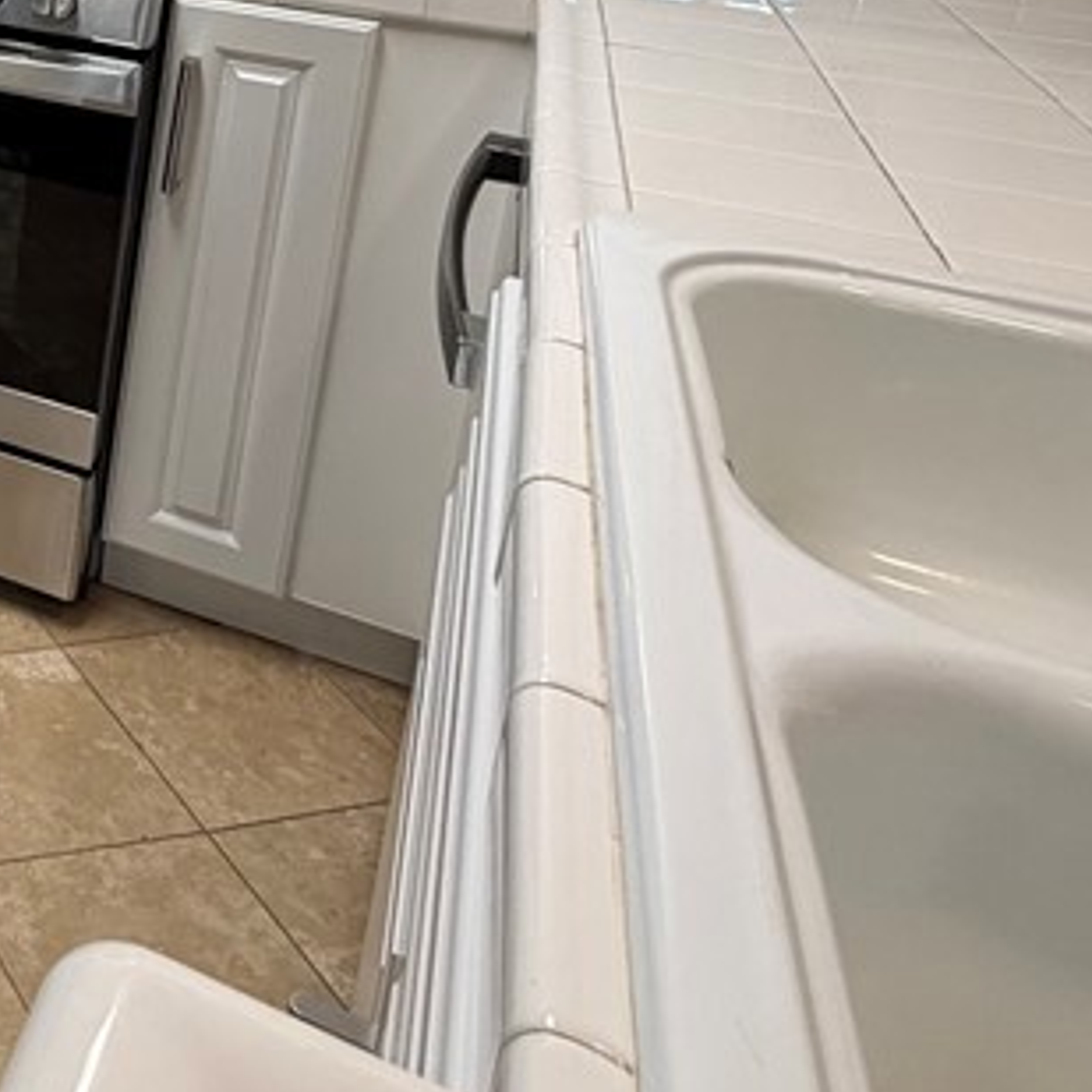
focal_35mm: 41
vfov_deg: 36.4
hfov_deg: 29.7
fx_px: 1463
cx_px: -435
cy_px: -25
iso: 160
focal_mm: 2.22
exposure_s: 1/120
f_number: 2.2
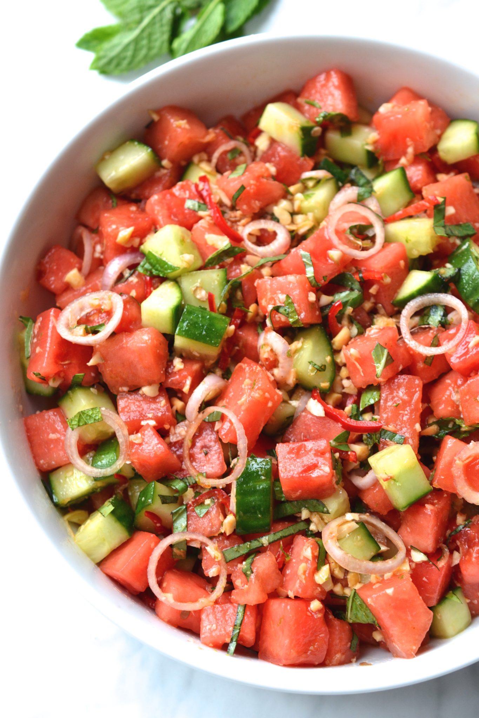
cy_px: 359
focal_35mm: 60
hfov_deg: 22.6
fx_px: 1198
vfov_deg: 33.4
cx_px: 240
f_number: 4.5
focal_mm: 40
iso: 400
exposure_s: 1/80
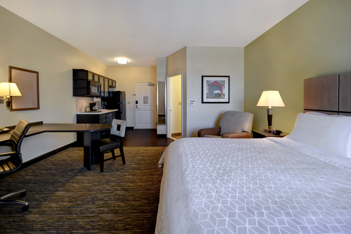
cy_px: 117
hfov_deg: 100.4
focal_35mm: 15
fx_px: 146
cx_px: 176
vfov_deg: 77.3
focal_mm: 10
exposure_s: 1/6
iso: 250
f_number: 7.1
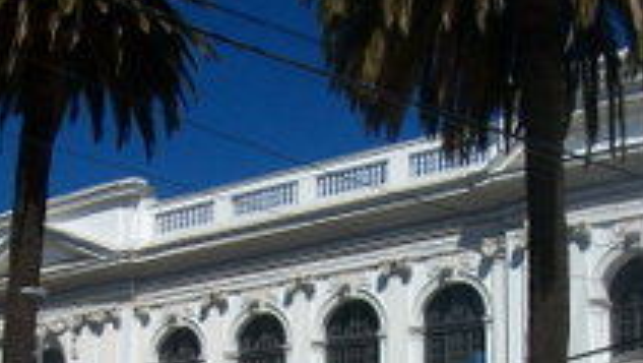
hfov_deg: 30.1
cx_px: 312
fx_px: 1194
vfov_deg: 16.8
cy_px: 394
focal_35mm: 70
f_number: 5.5
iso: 80
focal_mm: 5.7
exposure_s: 1/800
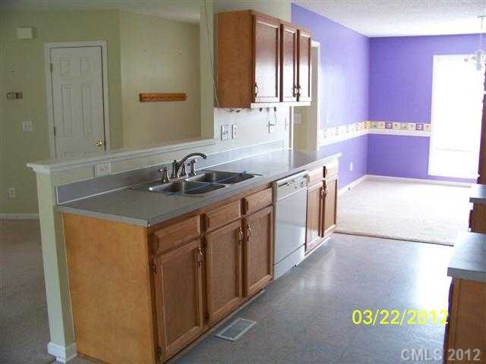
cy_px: 182
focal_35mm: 33
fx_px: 463
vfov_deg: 42.9
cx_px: 243
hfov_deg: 55.4
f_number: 2.8
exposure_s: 1/30
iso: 160
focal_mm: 5.85
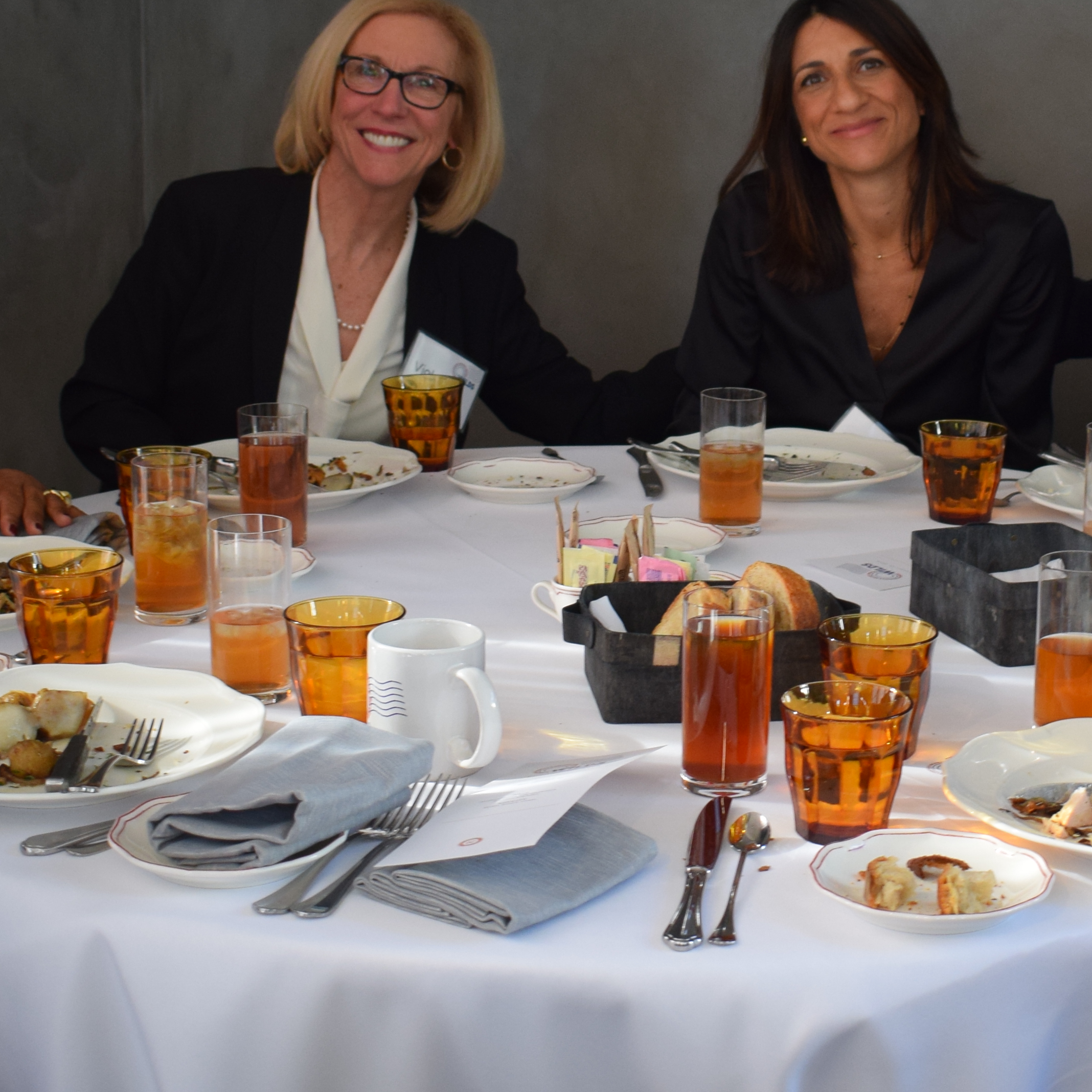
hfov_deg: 22.9
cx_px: 762
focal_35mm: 75
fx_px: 2684
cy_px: 355
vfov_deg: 22.9
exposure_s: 1/60
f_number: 4
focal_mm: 21
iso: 500
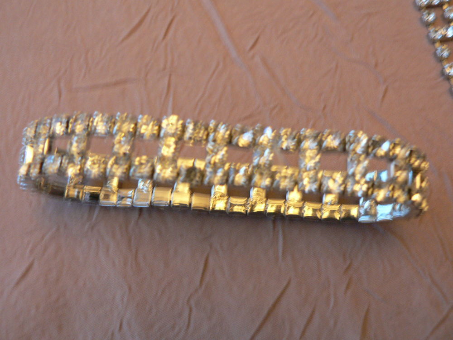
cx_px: 226
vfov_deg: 39.7
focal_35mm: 36
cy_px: 170
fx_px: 471
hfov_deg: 51.4
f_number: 2.8
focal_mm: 6
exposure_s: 1/4
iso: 200
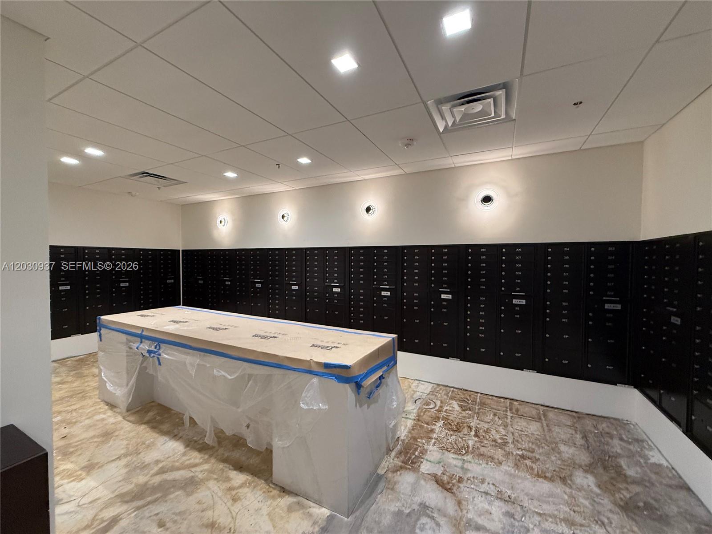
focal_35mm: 14
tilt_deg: +0.3
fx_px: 288
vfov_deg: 85.7
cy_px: 267
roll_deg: -0.8
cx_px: 356
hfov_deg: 102.1
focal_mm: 2.22
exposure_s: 1/120
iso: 400
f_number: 2.2
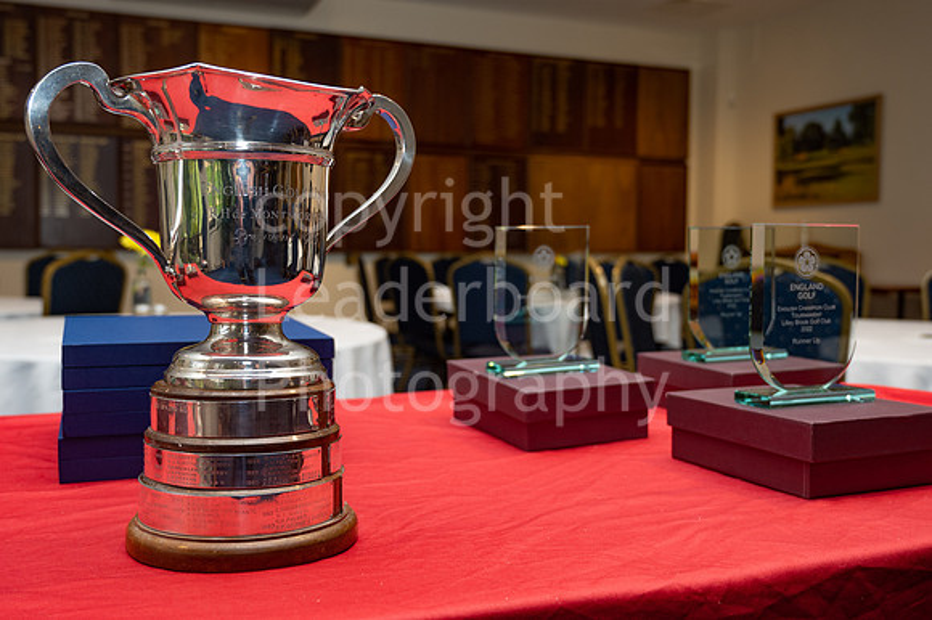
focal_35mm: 36
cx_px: 466
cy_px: 310
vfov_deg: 36.8
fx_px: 931
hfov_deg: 53.2
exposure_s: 1/50
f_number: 4
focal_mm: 24
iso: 200
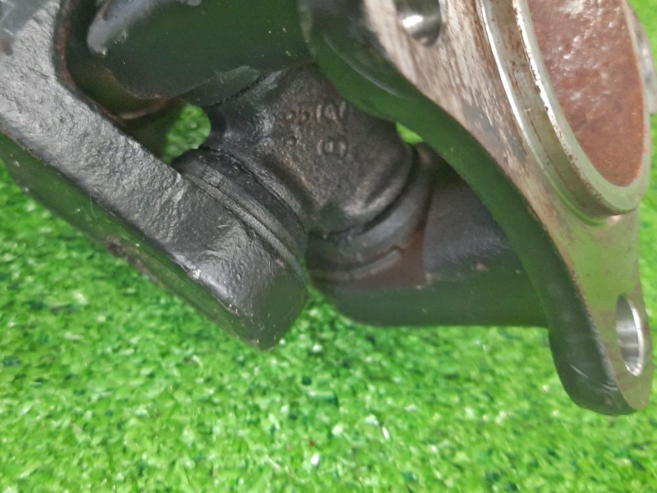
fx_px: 683
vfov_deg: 39.6
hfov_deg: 51.0
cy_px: 221
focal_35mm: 36
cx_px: 262
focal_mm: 4.6
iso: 367
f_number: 2
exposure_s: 1/33
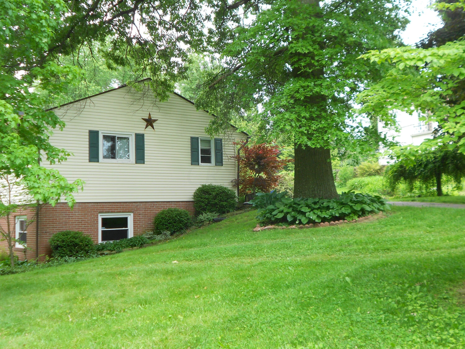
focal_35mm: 43
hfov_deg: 43.9
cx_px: 232
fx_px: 578
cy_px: 174
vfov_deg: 33.6
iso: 80
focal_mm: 7.7
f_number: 4.2
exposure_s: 1/80
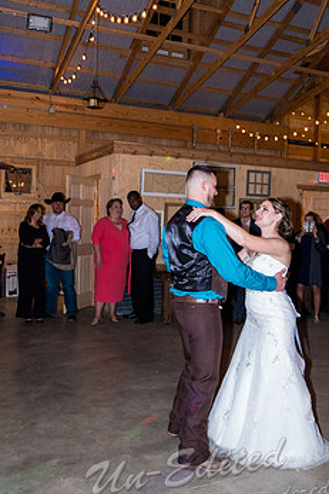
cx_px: 187
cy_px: 232
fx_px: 480
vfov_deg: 54.4
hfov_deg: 37.8
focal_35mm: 35
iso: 1600
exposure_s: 1/200
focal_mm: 18
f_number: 2.8
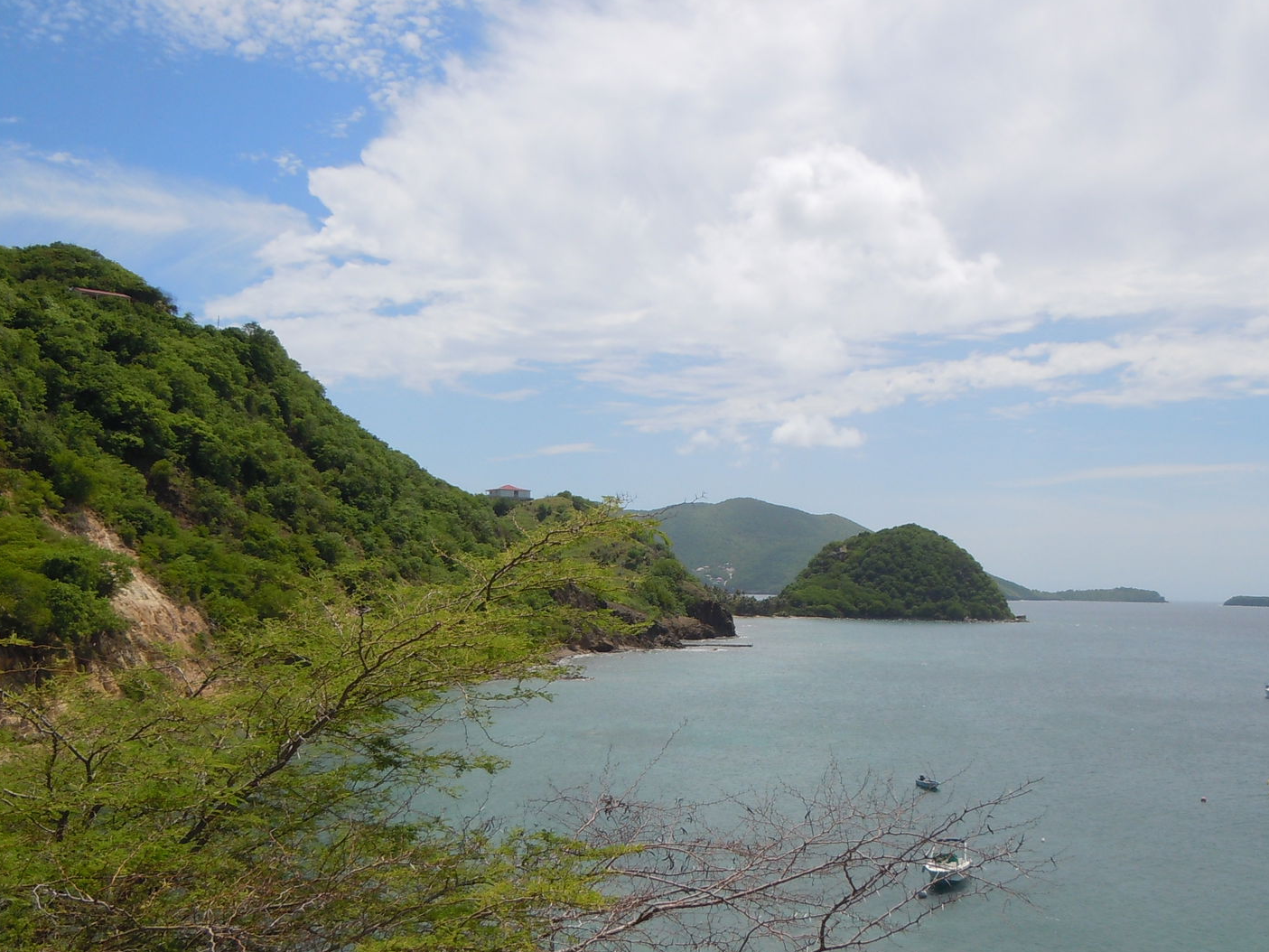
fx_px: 1503
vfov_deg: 34.8
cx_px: 682
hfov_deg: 45.7
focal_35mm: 41
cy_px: 639
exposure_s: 1/400
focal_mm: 5.4
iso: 100
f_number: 7
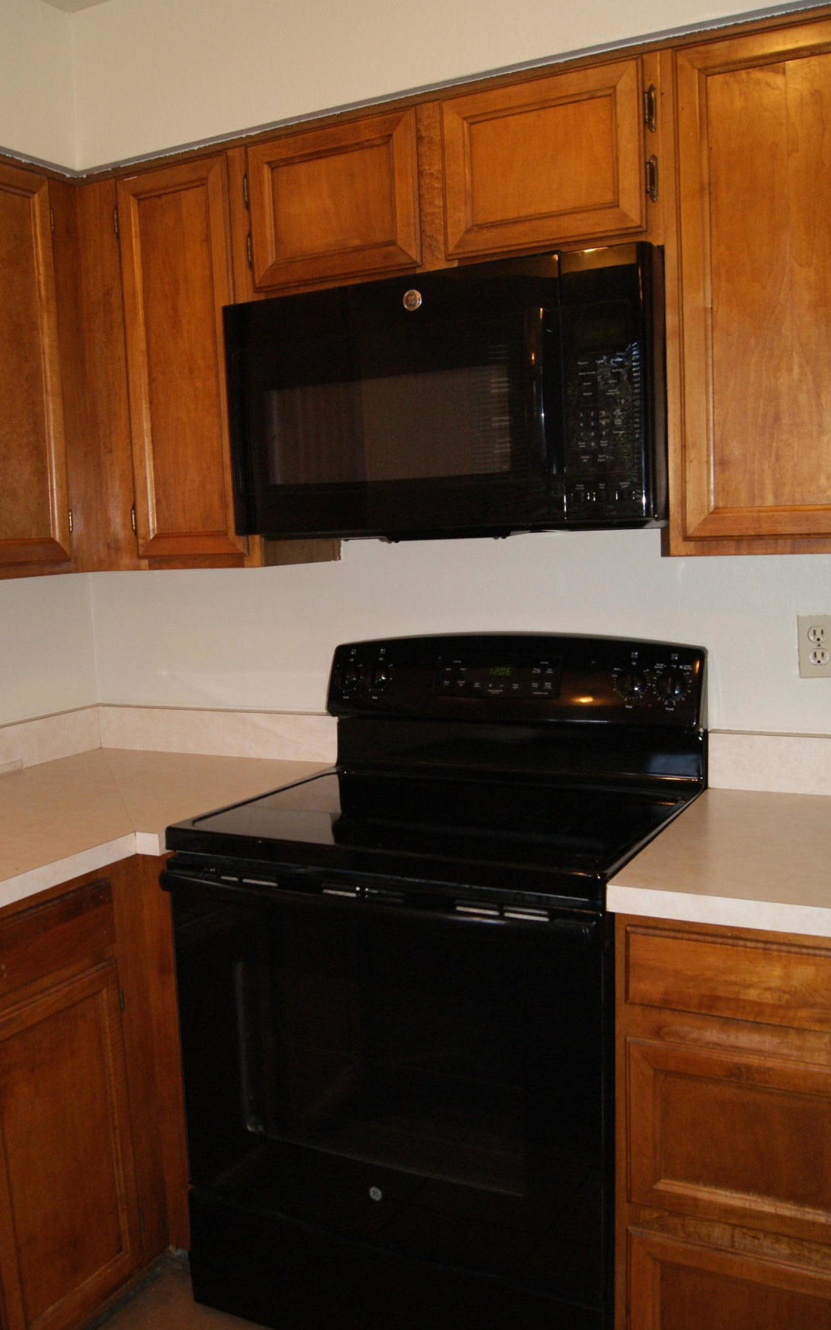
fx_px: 1160
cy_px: 688
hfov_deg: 39.3
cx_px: 338
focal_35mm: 32
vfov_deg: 59.6
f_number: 5.6
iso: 400
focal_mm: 18
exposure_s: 1/60
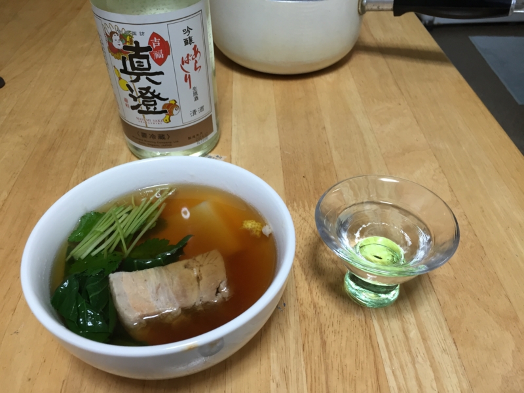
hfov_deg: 61.7
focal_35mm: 29
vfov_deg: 48.2
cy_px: 196
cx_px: 262
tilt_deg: -42.1
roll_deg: +1.1
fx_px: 439
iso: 80
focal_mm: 4.15
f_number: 2.2
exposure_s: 1/33
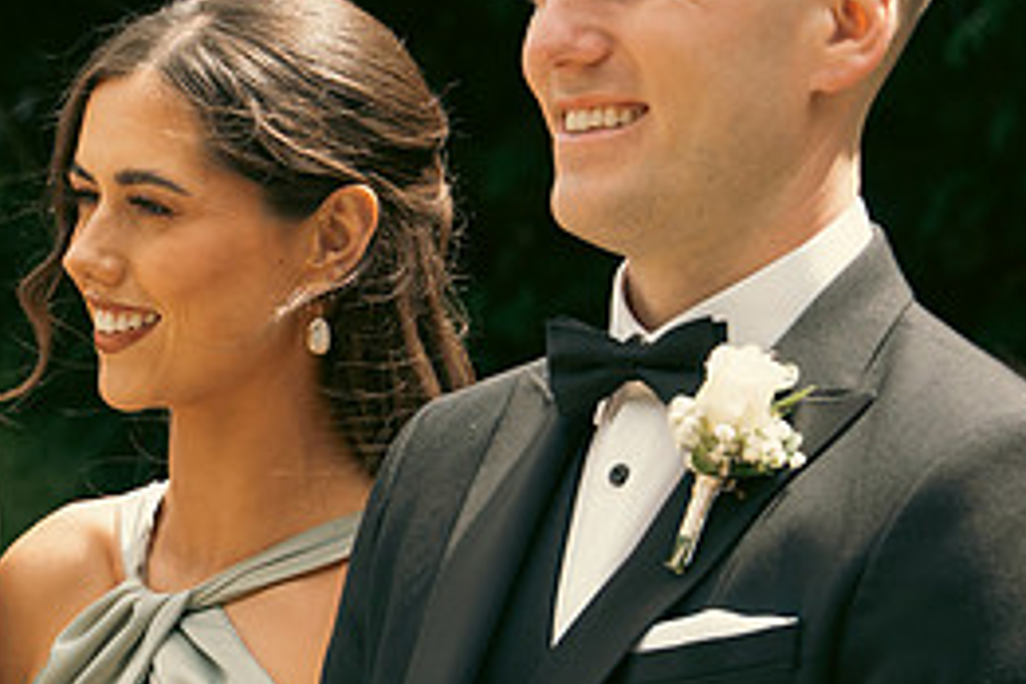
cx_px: 212
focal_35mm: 233
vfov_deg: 5.9
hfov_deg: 8.8
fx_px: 6640
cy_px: 517
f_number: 5
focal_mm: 70
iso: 50
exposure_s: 1/160
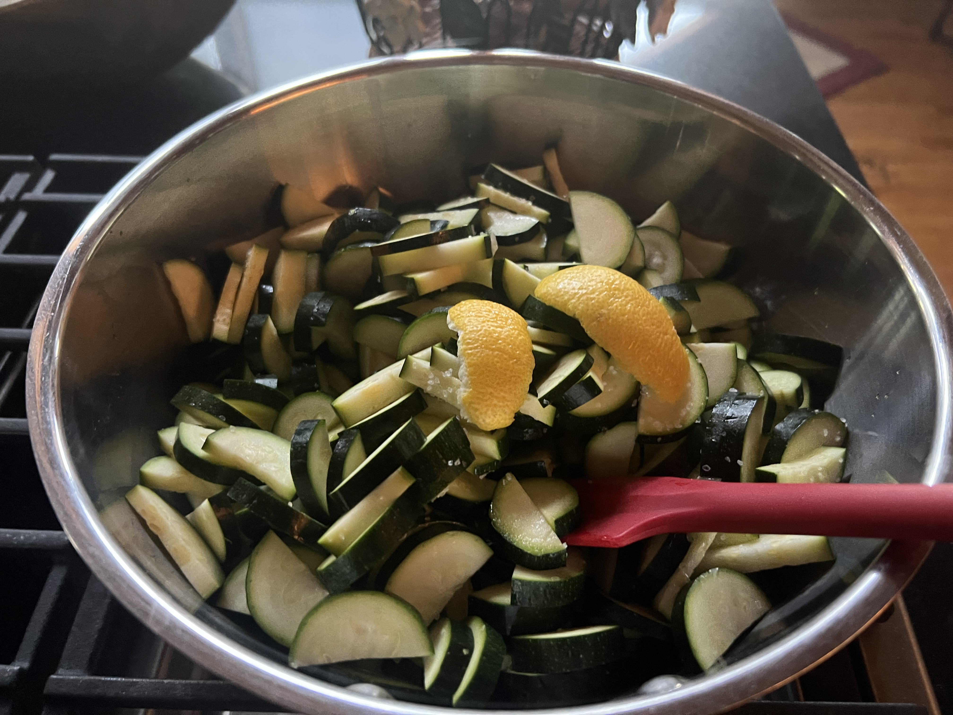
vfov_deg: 53.1
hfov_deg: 67.3
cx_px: 476
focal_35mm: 26
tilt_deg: -50.2
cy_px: 358
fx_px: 716
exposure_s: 1/34
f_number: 1.5
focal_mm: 5.7
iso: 640
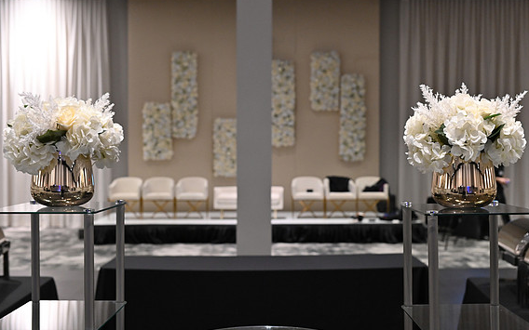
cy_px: 160
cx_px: 265
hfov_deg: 38.9
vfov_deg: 24.9
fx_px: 750
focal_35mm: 52
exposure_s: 1/125
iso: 3200
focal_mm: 50
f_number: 5
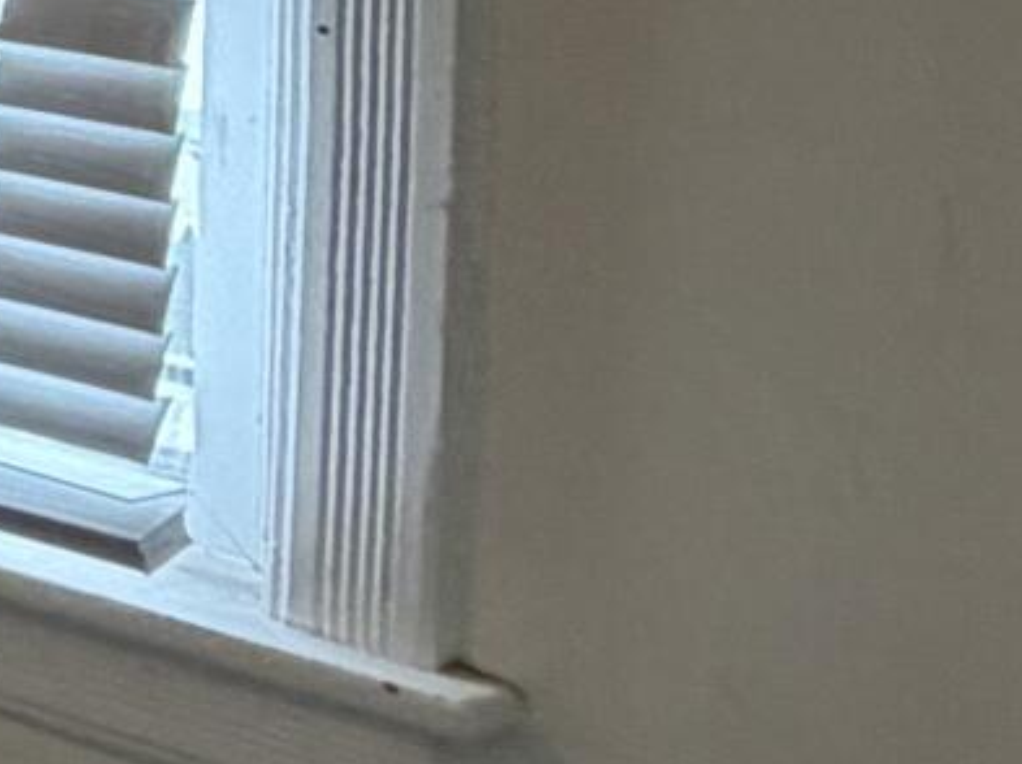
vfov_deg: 13.2
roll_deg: +2.3
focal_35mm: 107
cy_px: -322
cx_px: -2546
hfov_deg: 9.6
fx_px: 3156
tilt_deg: -3.6
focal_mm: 2.22
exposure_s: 1/120
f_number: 2.2
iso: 250
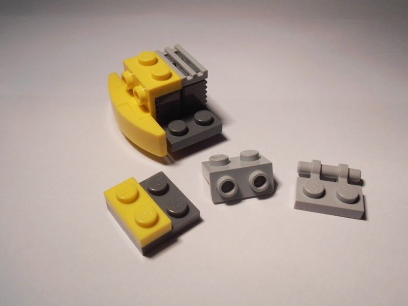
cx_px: 204
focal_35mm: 37
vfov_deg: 38.7
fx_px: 436
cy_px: 153
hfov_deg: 50.1
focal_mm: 6.61
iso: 80
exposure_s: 1/200
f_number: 3.9
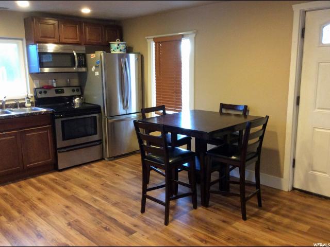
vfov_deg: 44.2
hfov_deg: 56.8
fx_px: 305
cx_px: 165
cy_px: 124
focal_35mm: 32
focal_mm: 3.3
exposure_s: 1/24
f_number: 2.4
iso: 250
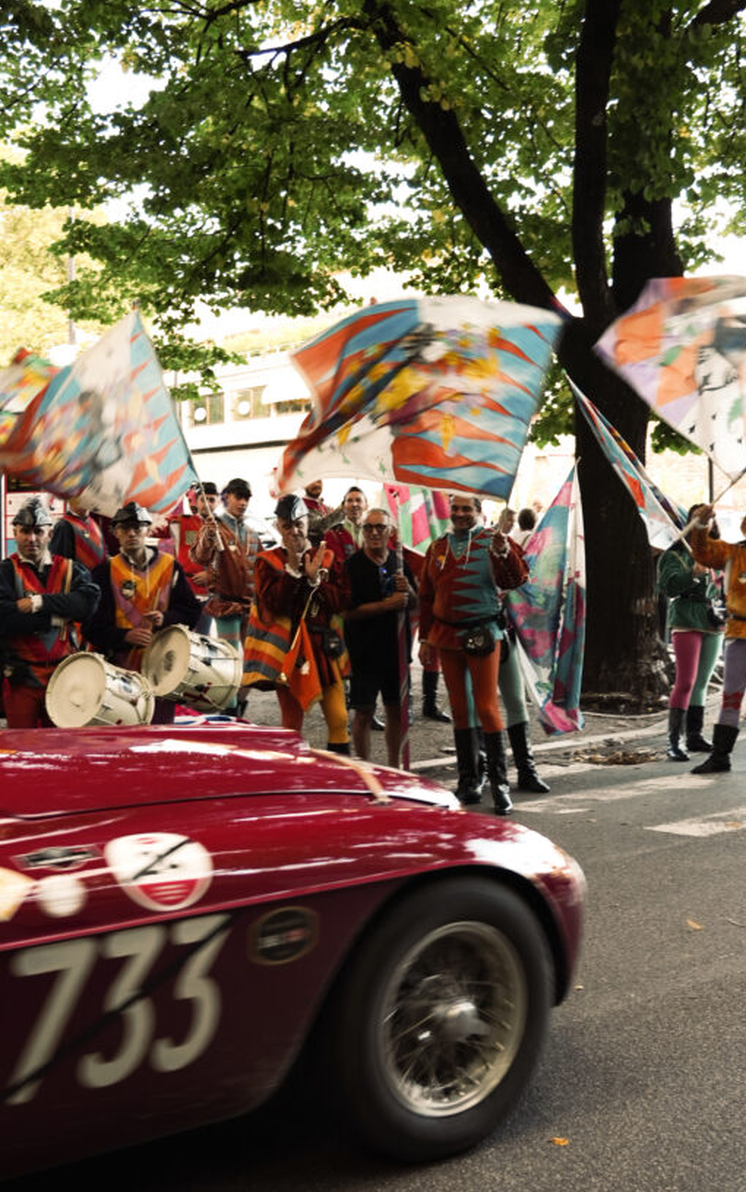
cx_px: 249
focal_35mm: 42
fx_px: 1365
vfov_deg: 46.9
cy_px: 486
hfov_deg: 30.3
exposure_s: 1/50
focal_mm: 24
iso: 200
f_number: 4
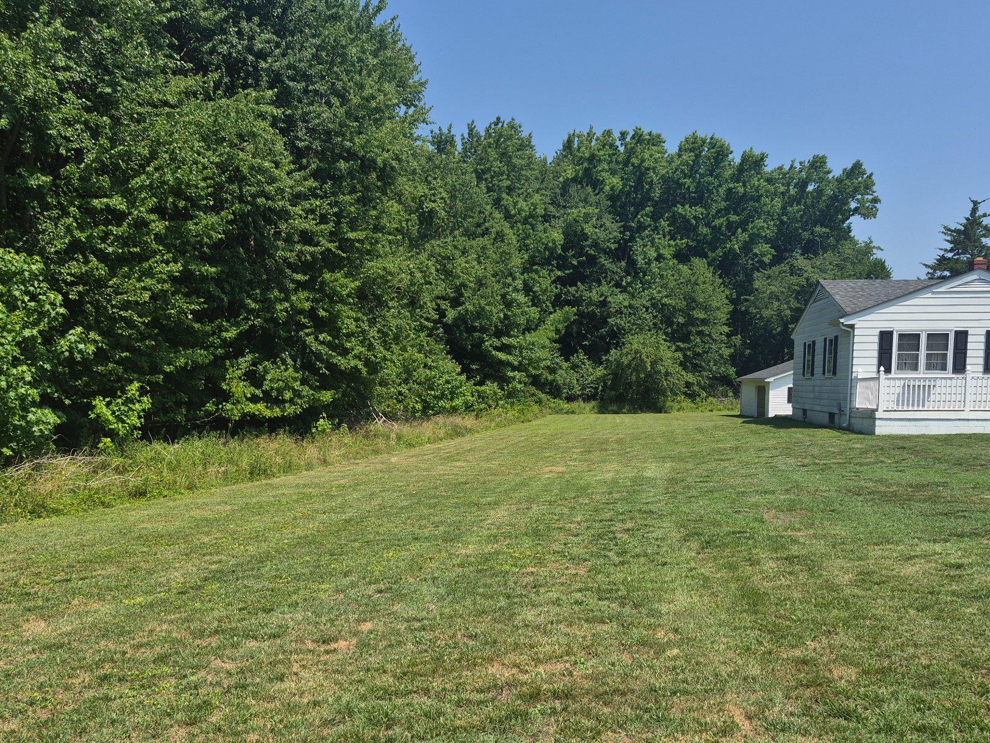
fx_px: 829
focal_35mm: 29
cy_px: 460
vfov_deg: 47.8
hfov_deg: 61.3
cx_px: 577
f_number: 1.8
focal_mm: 5.4
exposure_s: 1/5536
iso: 80
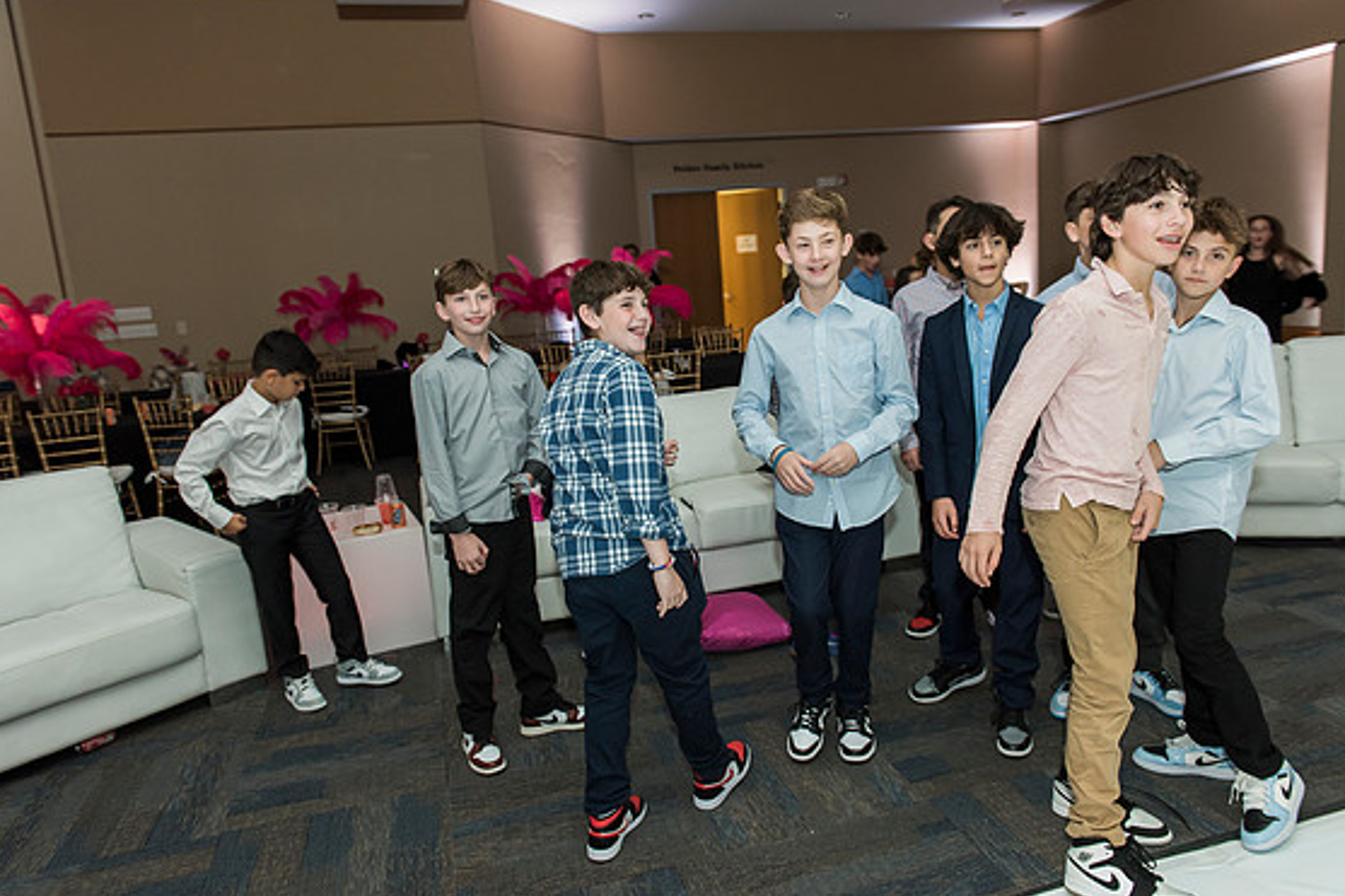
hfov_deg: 71.5
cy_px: 436
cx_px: 686
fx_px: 934
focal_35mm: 25
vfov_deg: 51.3
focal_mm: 24
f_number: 4
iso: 1000
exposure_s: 1/100
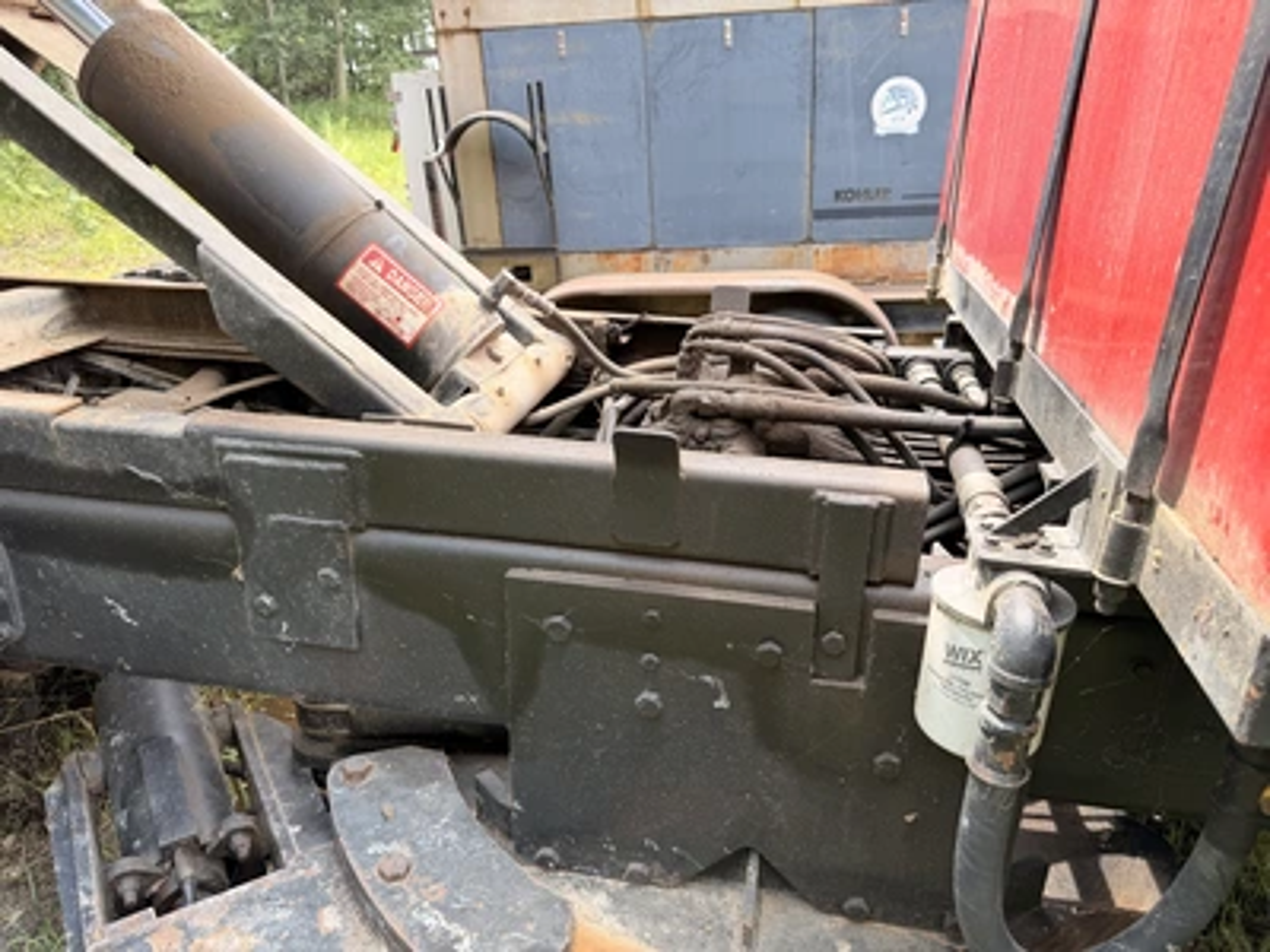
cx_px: 635
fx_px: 881
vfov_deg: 56.8
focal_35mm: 24
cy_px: 476
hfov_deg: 71.6
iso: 64
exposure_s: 1/235
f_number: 1.78
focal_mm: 6.76
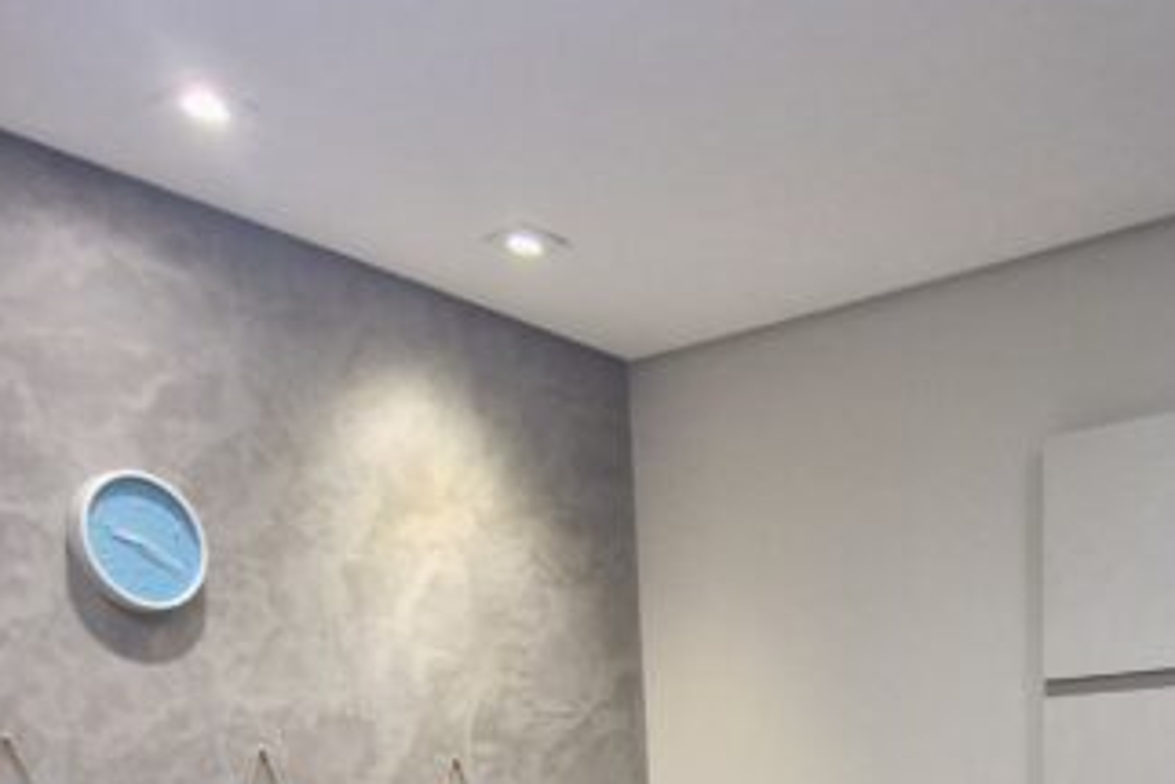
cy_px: 1109
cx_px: 901
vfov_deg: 25.3
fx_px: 1404
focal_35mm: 43
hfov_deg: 43.7
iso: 400
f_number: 2.2
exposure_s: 1/60
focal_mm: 1.74
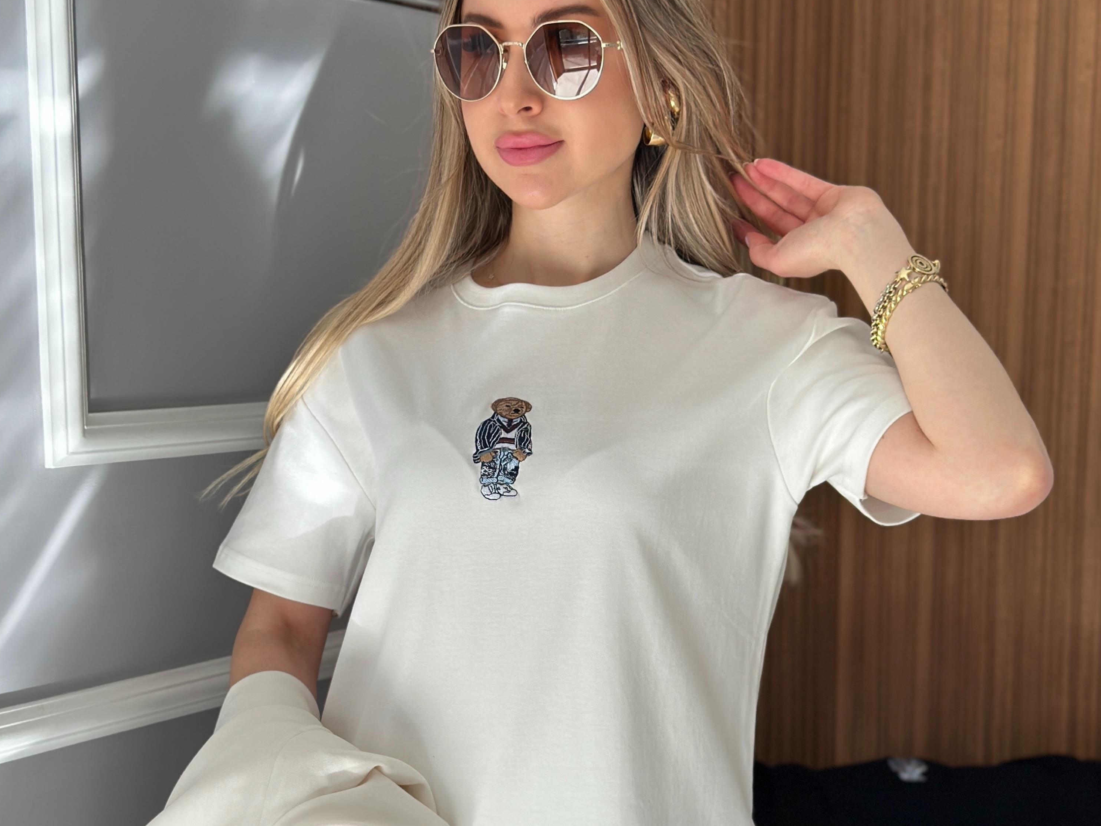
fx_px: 2067
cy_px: 575
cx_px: 554
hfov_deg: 29.8
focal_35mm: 65
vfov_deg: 22.5
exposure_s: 1/489
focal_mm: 6.86
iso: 80
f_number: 1.78
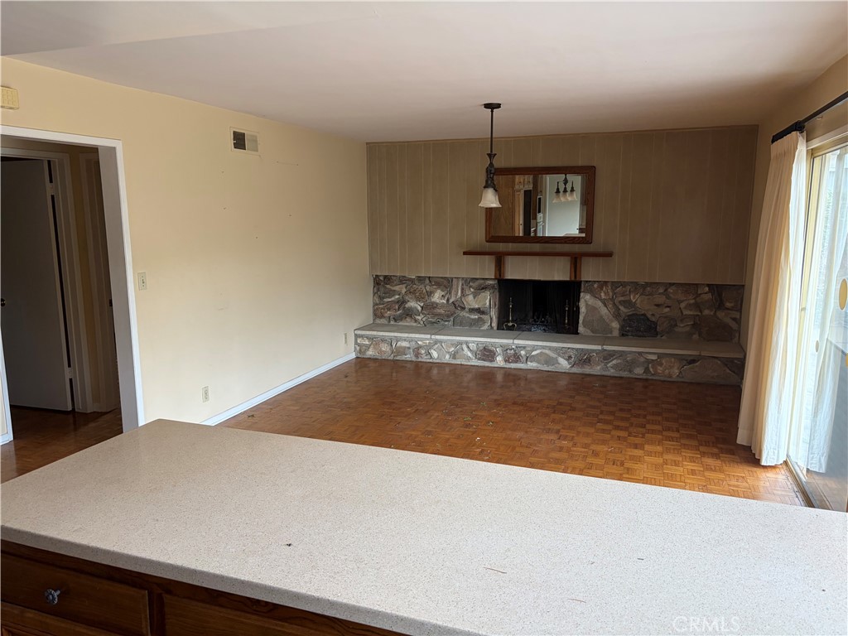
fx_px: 637
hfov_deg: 67.3
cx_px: 424
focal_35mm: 26
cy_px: 318
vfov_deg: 53.1
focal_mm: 5.96
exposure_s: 1/84
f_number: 1.6
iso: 125
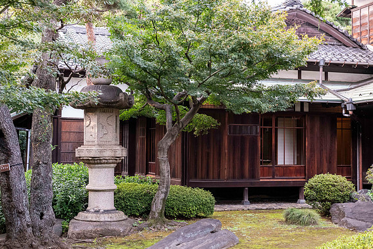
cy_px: 123
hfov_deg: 33.9
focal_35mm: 59
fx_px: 611
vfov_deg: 23.0
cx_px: 186
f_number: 5.6
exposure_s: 1/125
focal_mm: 58
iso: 2500
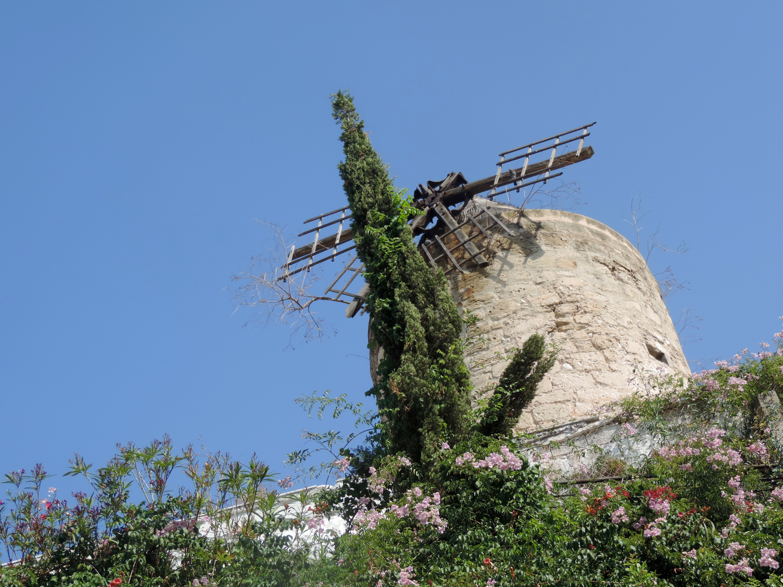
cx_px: 392
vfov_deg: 17.4
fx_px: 1923
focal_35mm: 85
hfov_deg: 23.0
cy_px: 294
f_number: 4
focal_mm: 15.1
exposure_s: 1/500
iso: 80
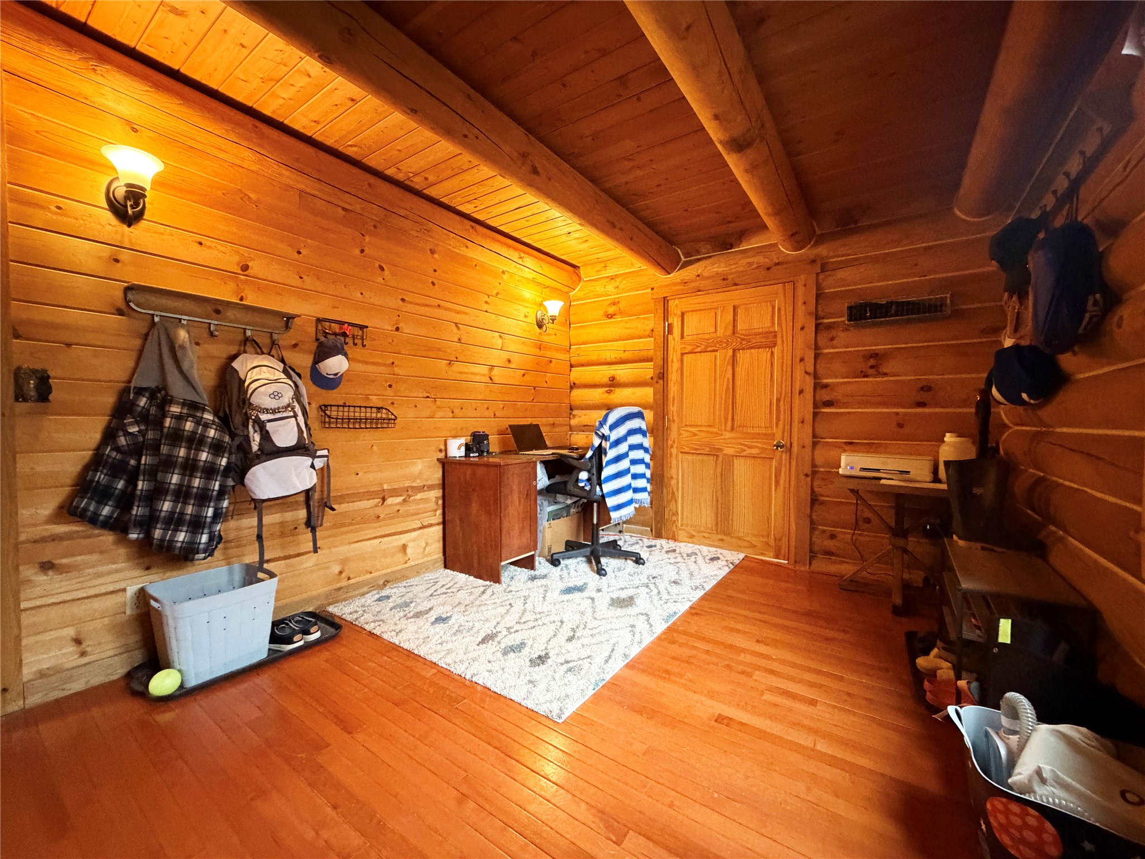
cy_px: 430
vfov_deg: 85.7
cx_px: 572
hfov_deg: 102.1
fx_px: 463
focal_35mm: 14
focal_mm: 2.22
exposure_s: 1/40
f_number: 2.2
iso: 1000
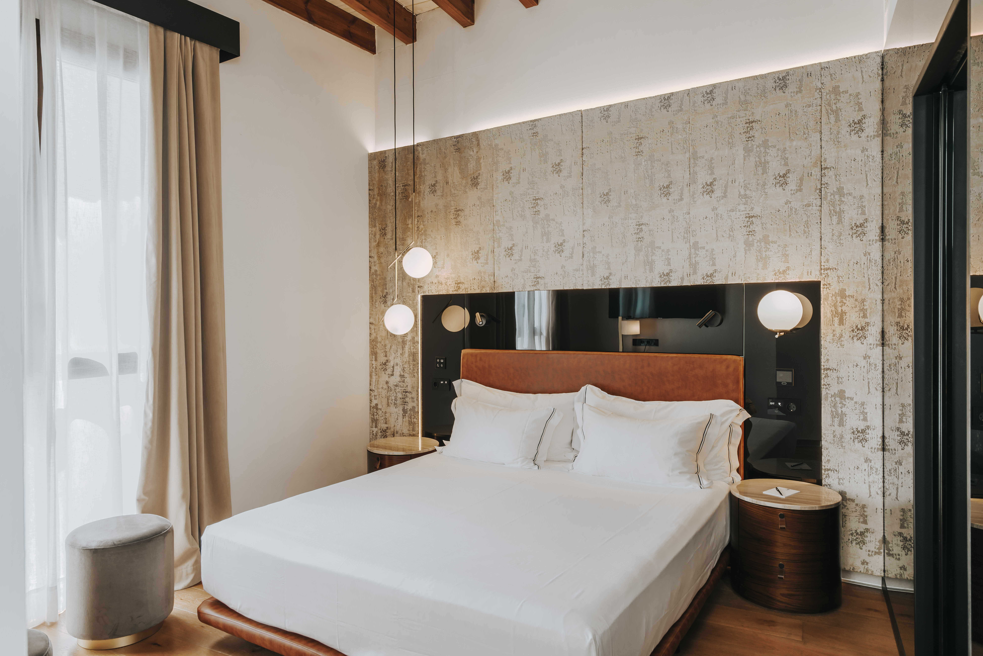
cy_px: 328
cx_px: 492
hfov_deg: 76.1
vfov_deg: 55.1
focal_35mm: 23
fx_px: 628
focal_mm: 23
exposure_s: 1/20
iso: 100
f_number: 9
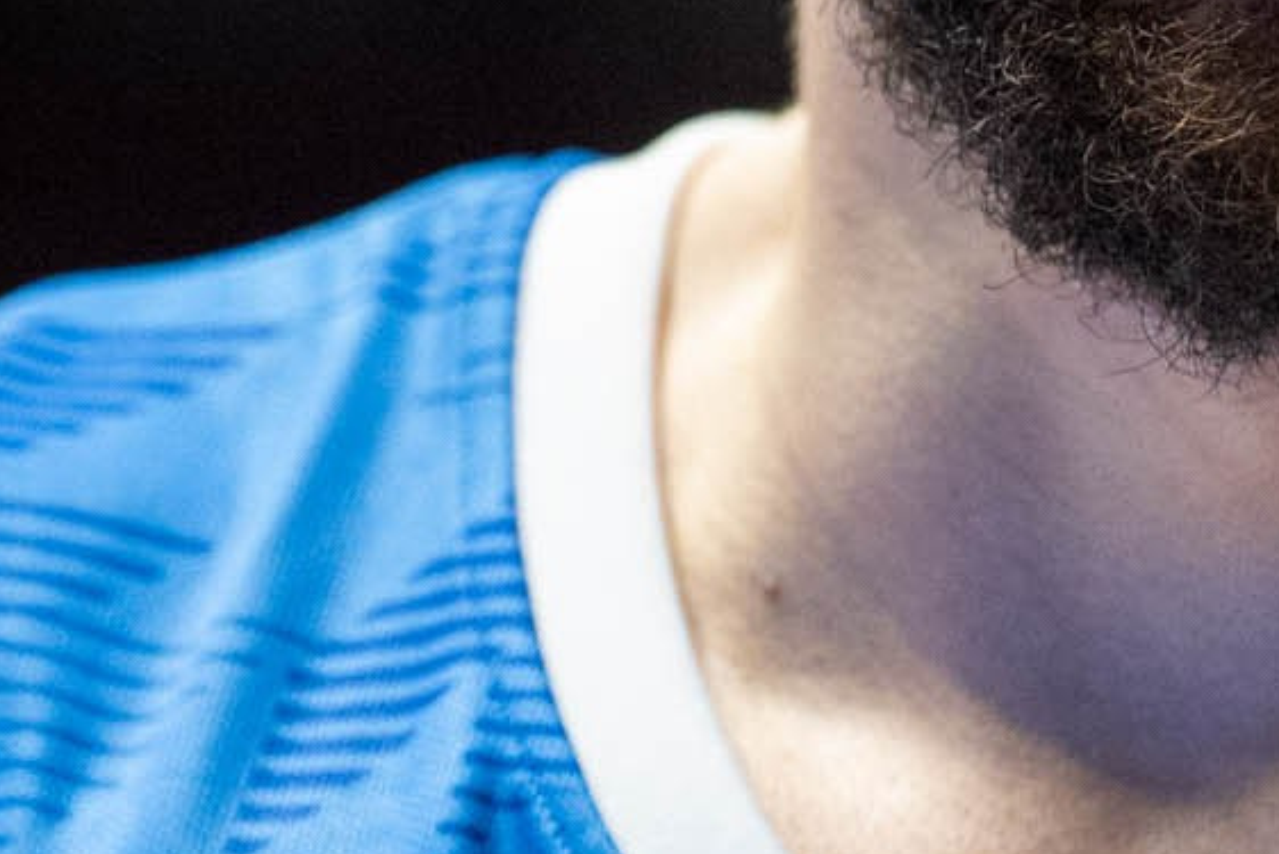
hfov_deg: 2.1
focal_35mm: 974
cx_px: 511
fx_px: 34611
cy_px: -557
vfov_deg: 1.4
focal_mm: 200
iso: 5000
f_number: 2.8
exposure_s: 1/1000
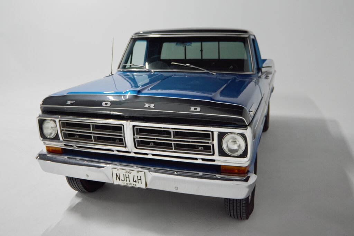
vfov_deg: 53.1
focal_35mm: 24
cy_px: 118
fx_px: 236
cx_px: 177
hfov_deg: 73.7
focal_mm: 24
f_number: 2.8
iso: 400
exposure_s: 1/80
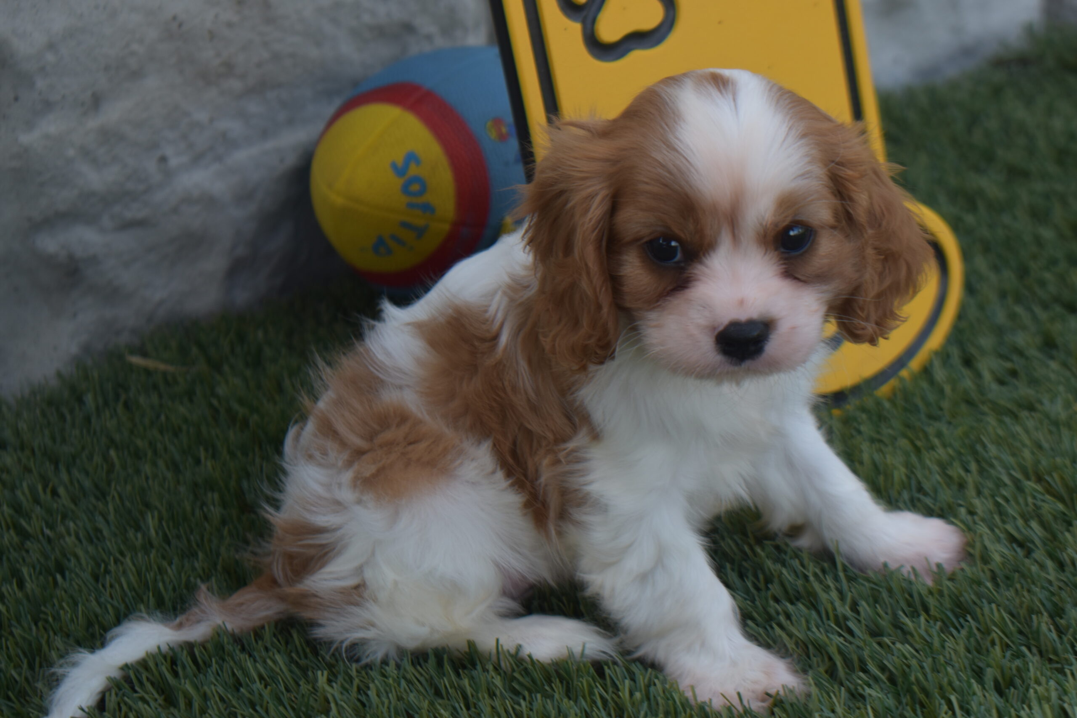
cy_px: 359
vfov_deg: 16.6
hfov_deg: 24.6
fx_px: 2468
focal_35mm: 82
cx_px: 538
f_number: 5.6
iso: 200
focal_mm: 55
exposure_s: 1/160
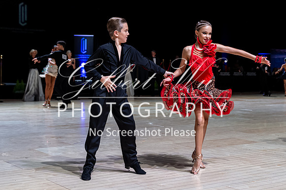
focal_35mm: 65
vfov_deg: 20.8
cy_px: 87
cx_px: 156
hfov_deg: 30.8
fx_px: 519
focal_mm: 60
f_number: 3.2
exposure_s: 1/400
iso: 3200
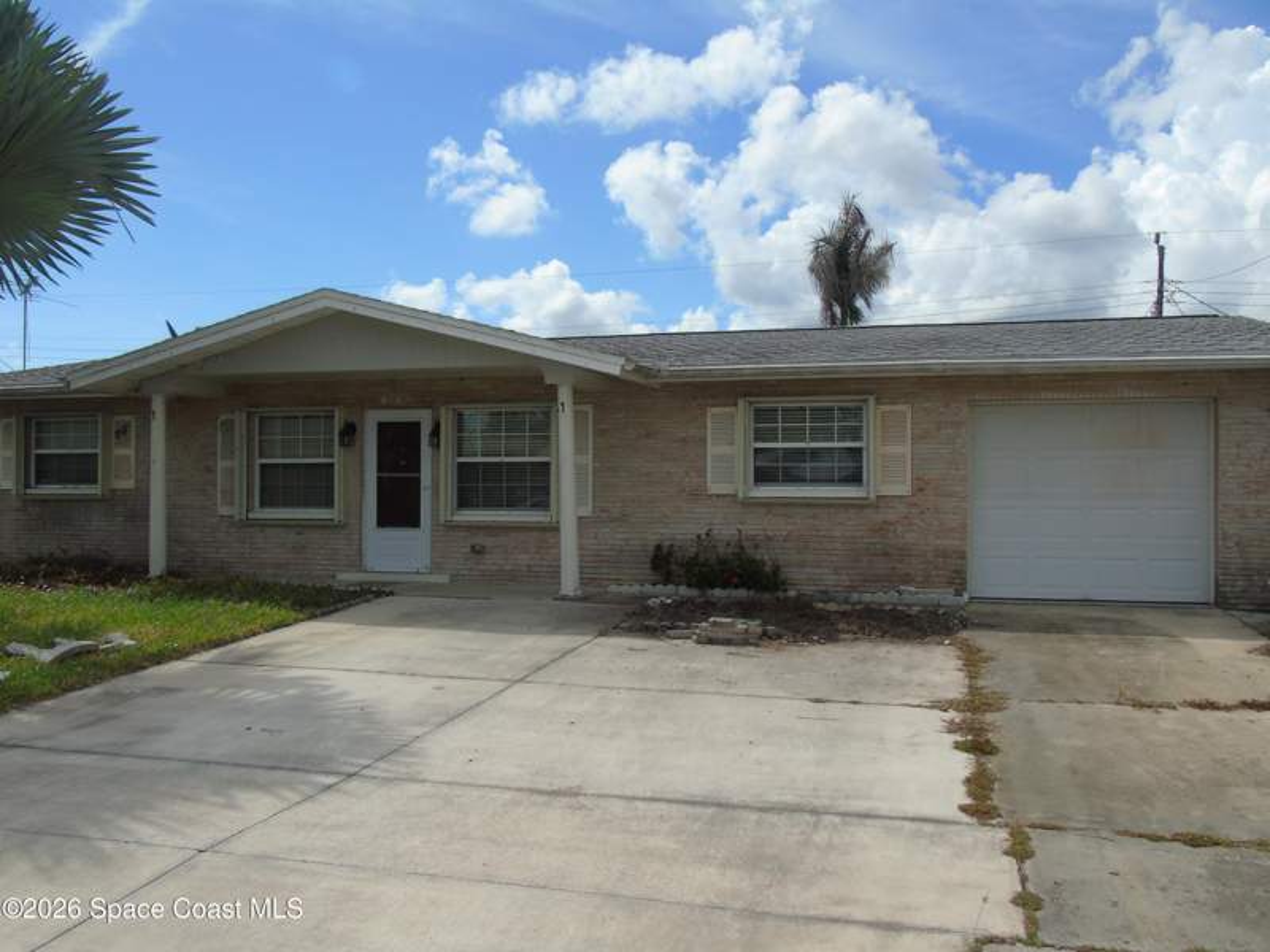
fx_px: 1064
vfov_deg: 48.2
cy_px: 476
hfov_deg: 61.7
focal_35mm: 29
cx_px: 635
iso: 80
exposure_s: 1/1000
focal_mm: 5.2
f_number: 4
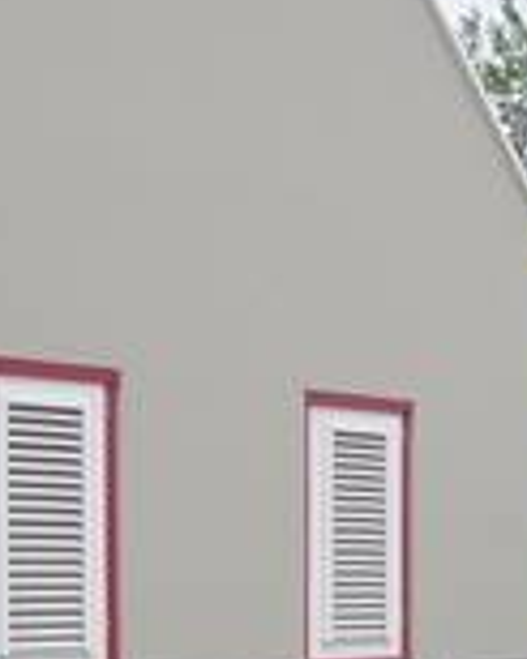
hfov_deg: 20.3
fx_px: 1444
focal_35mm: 74
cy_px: 650
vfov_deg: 24.6
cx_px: 454
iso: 64
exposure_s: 1/250
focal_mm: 4.6
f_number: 5.6
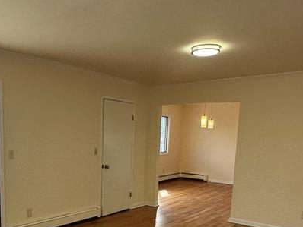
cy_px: 181
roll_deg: -1.4
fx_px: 315
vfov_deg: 38.3
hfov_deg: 49.9
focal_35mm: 36
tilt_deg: -8.2
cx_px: 89
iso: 80
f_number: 2.2
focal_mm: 2.22
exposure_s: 1/120
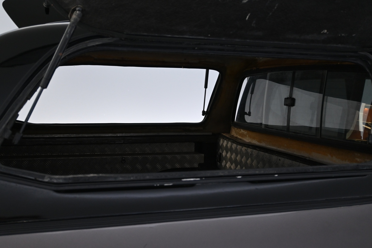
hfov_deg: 45.0
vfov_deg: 30.8
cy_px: 124
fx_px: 449
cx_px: 186
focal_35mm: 44
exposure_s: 1/50
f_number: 4.8
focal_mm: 29
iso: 900
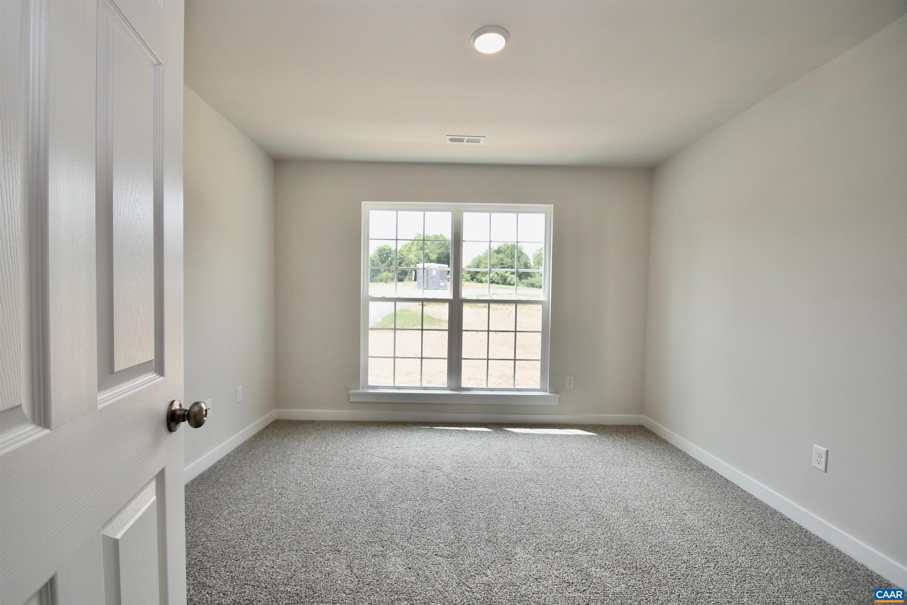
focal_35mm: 15
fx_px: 378
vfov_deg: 77.3
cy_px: 302
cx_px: 454
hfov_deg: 100.4
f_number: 5.6
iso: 110
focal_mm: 10
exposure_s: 1/125
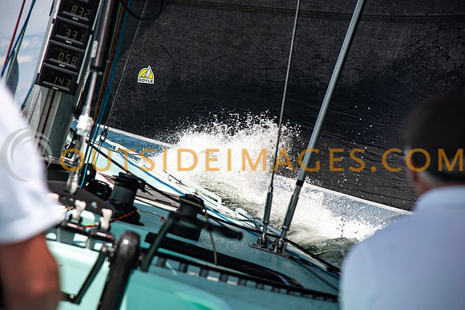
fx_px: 1549
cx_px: 232
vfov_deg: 11.4
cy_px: 155
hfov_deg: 17.1
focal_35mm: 120
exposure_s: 1/1000
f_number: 5
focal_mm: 120
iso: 250
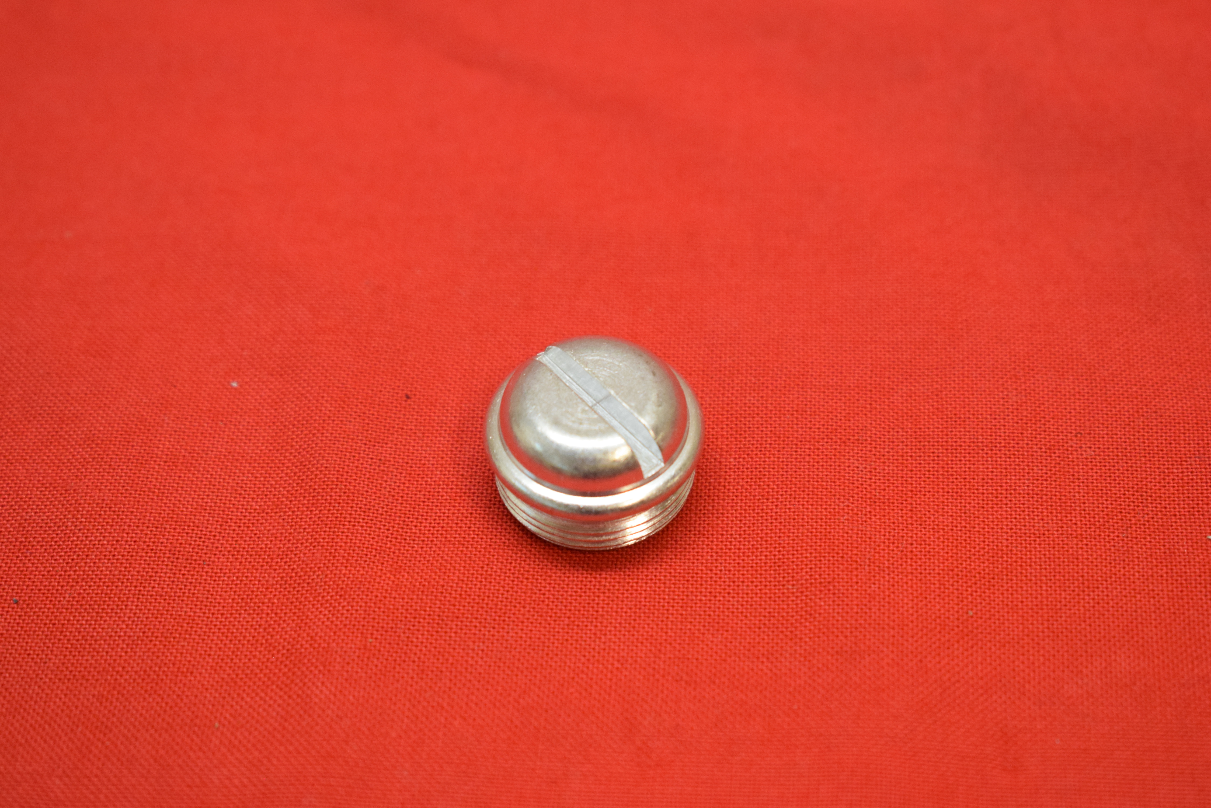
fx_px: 2776
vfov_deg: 16.6
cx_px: 606
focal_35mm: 82
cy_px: 404
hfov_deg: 24.6
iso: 2000
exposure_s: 1/125
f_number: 5.6
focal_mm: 55
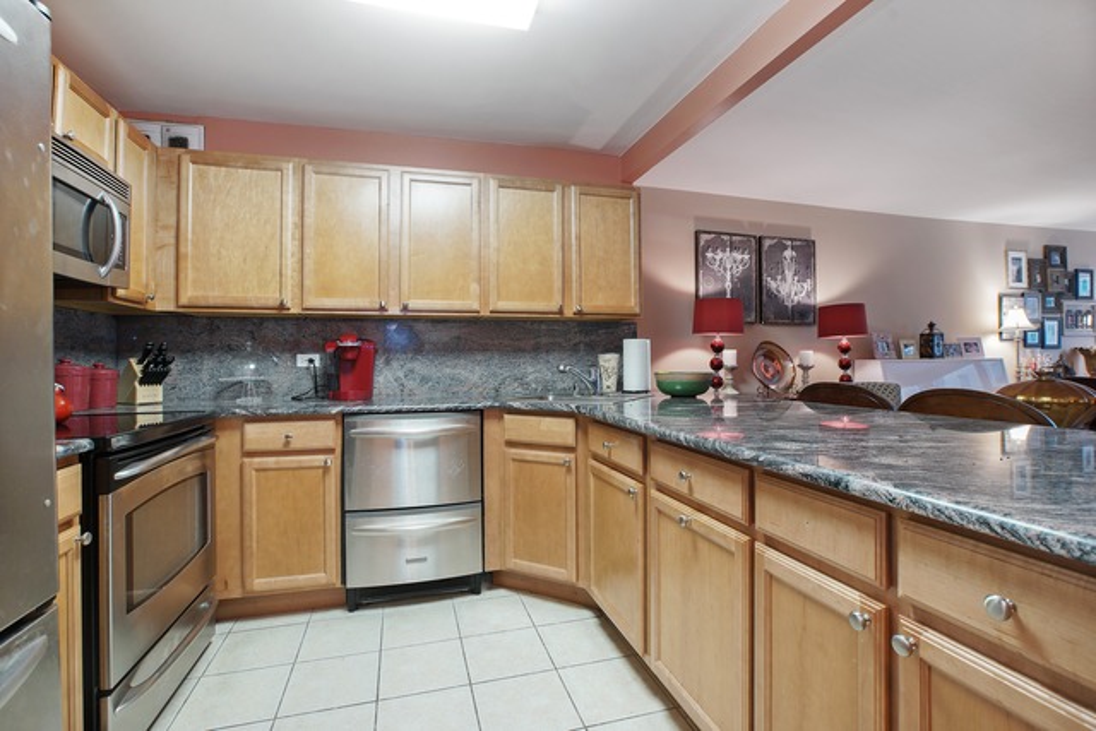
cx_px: 548
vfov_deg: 73.8
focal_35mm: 16
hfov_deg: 96.7
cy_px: 366
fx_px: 487
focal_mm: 16
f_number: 8
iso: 200
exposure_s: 1/2.5
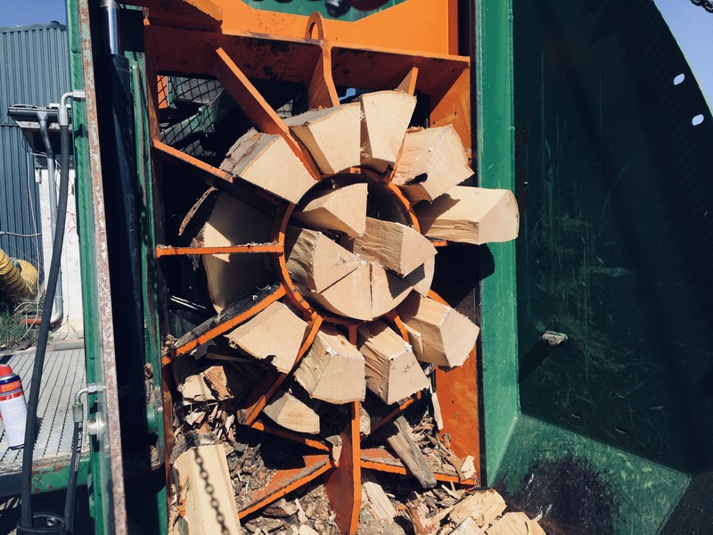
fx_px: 597
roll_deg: +1.4
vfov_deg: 48.2
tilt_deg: -1.7
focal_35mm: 29
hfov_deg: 61.7
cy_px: 268
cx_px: 356
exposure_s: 1/2262
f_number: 2.2
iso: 25
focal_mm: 4.15
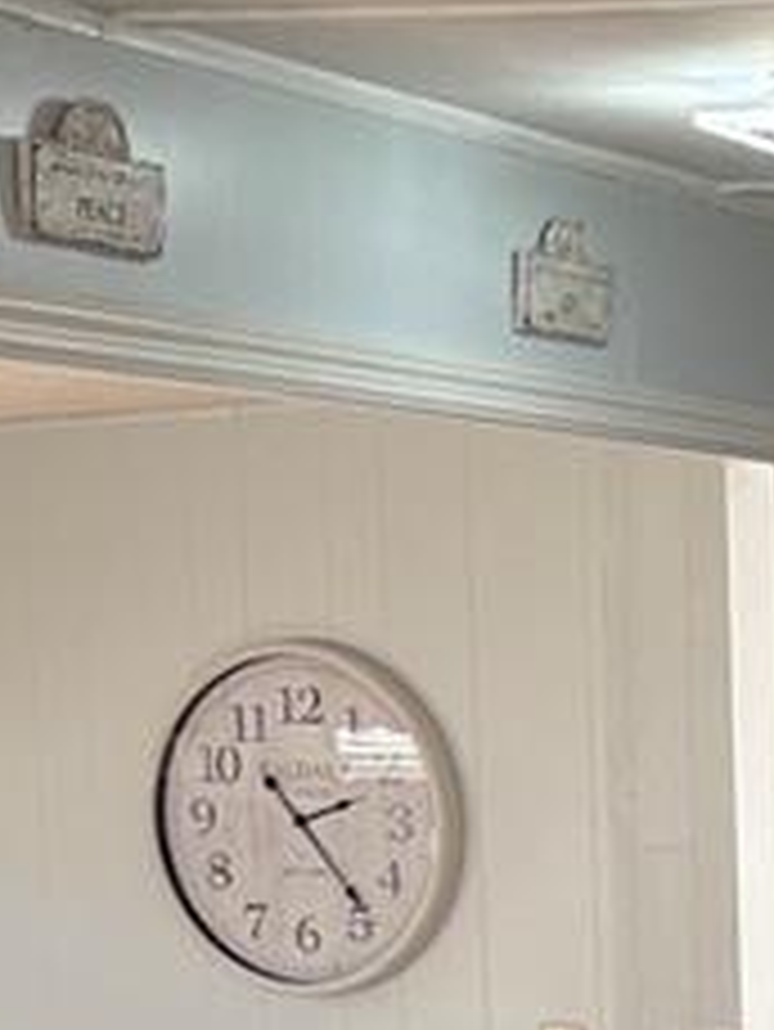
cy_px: 1619
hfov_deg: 10.4
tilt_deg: -11.5
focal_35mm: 136
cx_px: 1264
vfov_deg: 13.5
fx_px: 4051
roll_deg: -0.2
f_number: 1.6
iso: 80
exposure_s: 1/161
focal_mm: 5.96
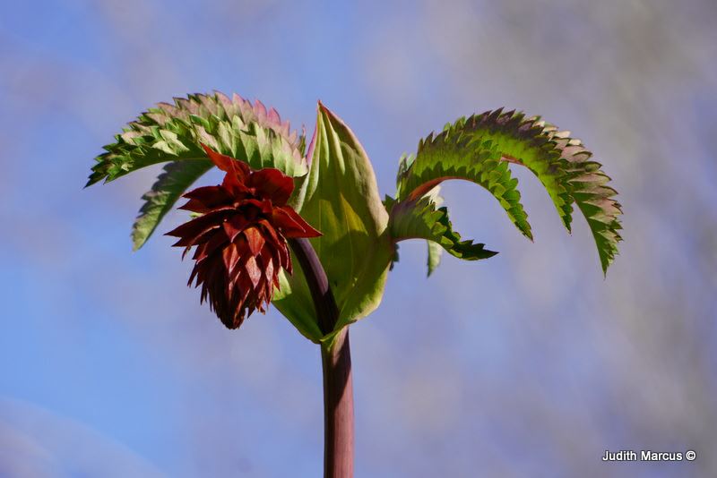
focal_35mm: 356
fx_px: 7083
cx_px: 358
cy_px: 239
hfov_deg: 5.8
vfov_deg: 3.9
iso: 125
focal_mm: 237
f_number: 6.3
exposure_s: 1/400
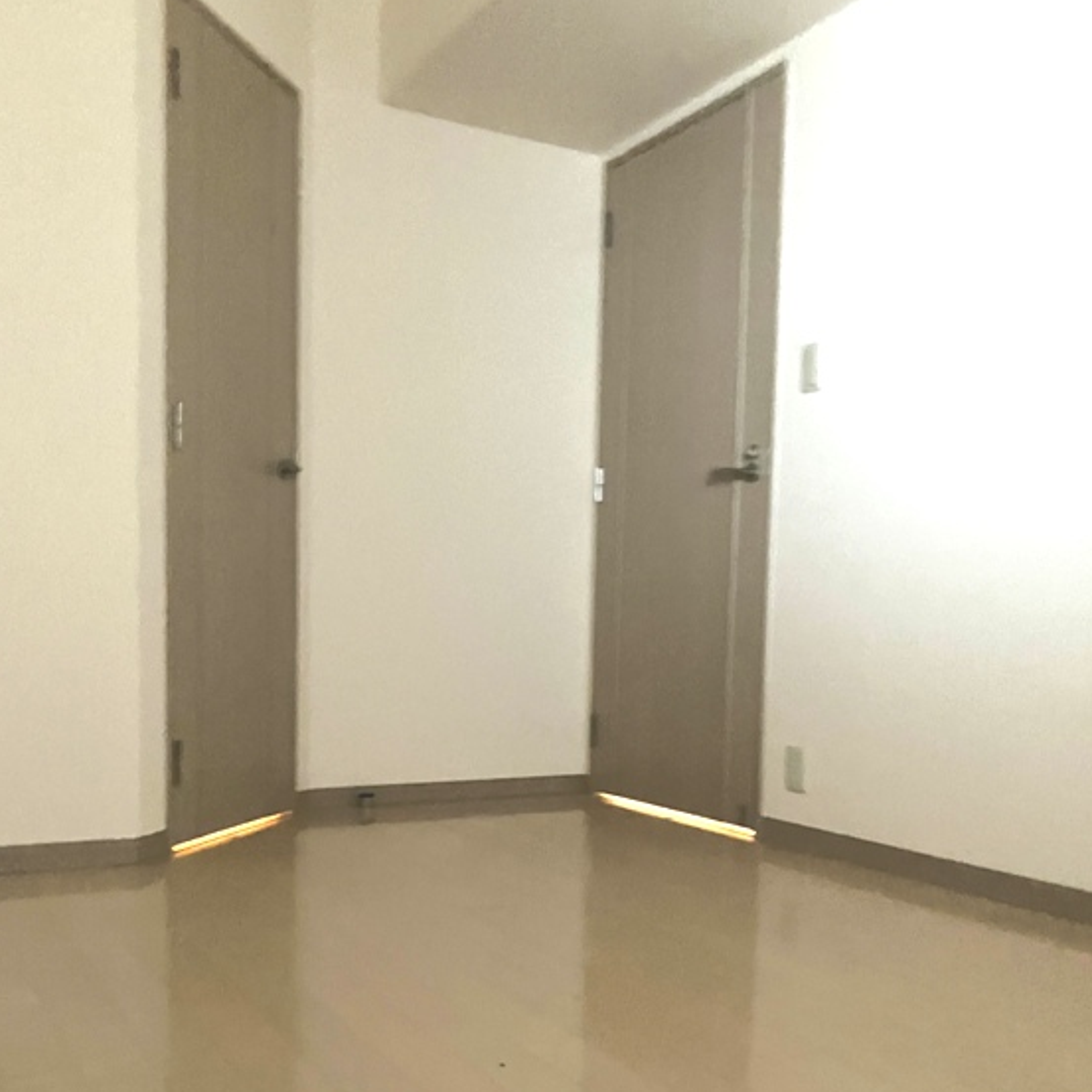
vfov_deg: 47.9
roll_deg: -0.8
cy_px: 701
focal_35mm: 34
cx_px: 539
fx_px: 1213
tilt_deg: -3.5
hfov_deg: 48.4
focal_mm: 3.99
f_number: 1.8
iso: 640
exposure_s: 1/20
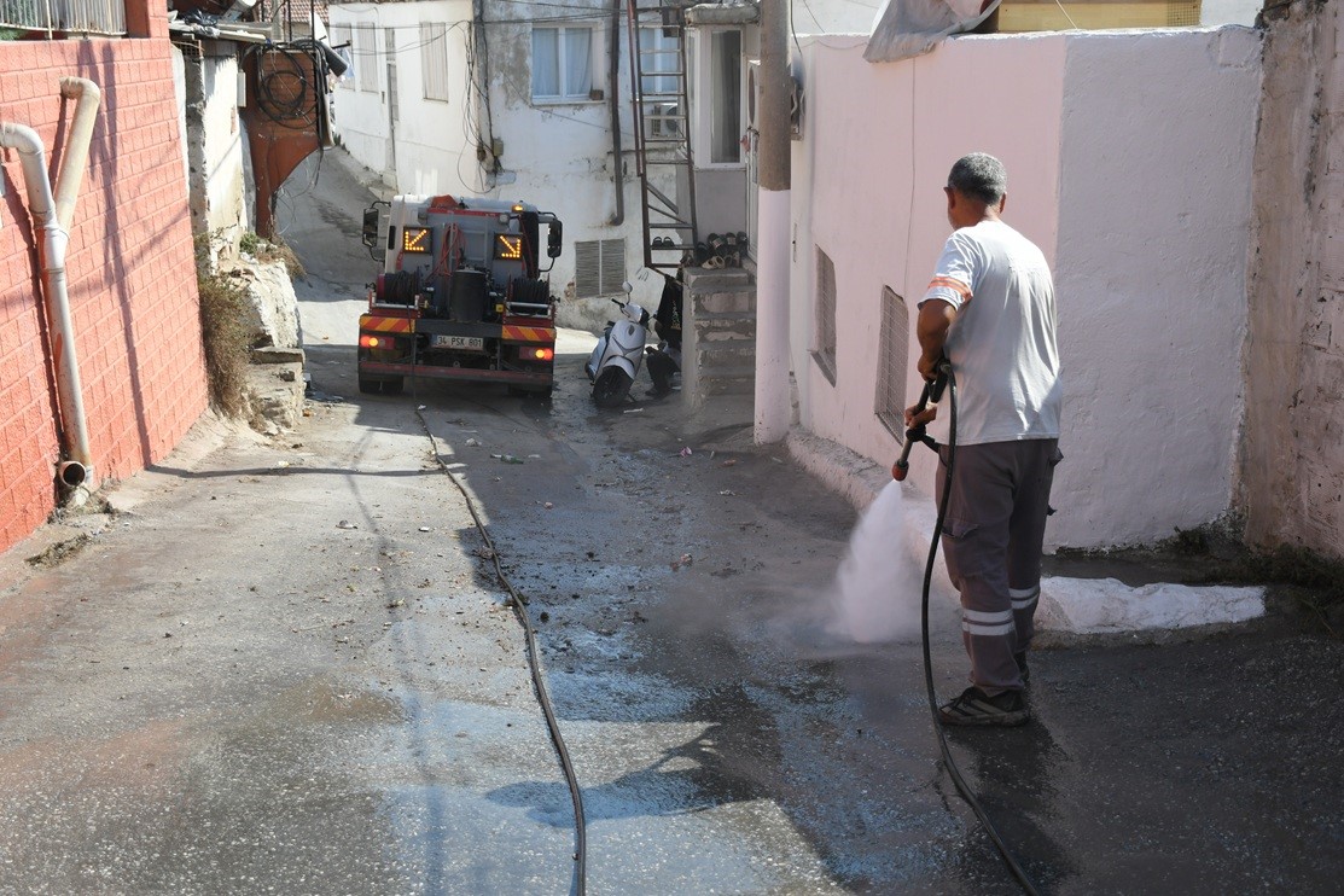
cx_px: 672
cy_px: 448
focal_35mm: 40
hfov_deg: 48.5
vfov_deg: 33.4
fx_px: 1493
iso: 220
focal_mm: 27
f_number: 4
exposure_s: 1/1250
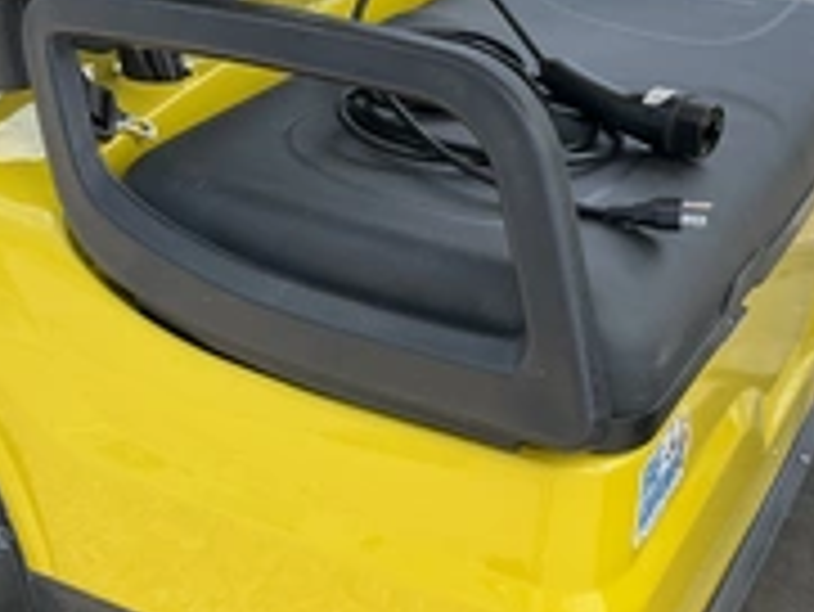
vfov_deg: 23.0
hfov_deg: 30.1
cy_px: 292
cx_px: 288
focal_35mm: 64
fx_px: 1506
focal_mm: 3
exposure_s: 1/829
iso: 25
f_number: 1.8
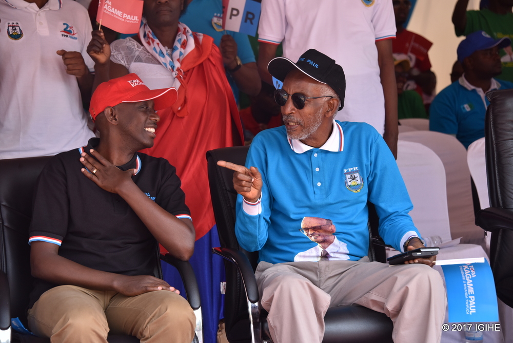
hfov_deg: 16.8
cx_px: 256
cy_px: 172
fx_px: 1739
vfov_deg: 11.3
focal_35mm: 122
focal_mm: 122
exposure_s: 1/400
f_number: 6.3
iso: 500
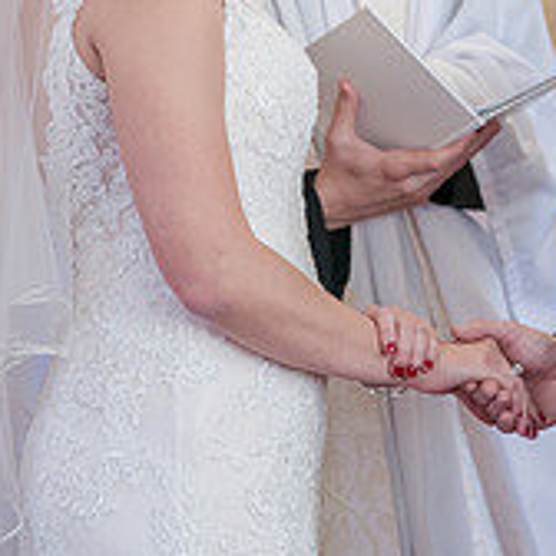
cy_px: 33
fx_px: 11939
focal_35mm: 657
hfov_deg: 2.7
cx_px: 514
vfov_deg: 2.7
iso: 2000
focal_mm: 200
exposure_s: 1/100
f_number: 2.8
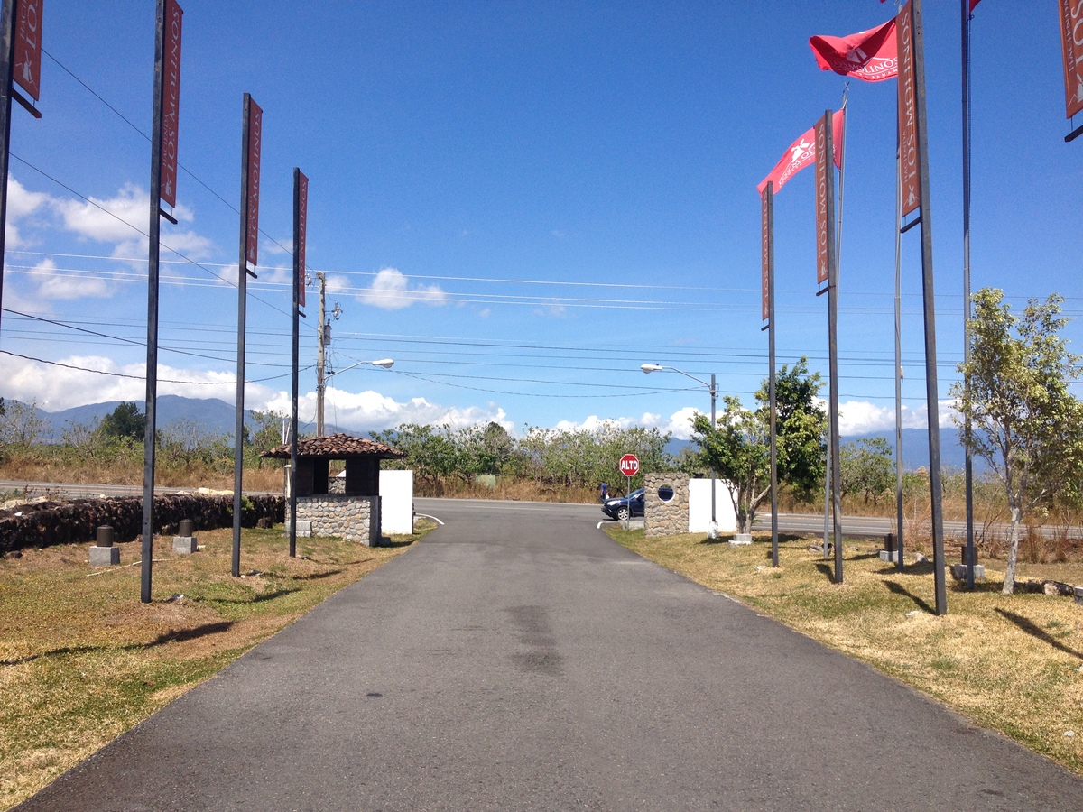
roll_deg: +0.4
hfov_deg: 52.6
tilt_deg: +1.5
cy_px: 406
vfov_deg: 40.7
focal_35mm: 35
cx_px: 542
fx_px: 1095
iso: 50
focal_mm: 4.28
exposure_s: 1/2045
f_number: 2.4
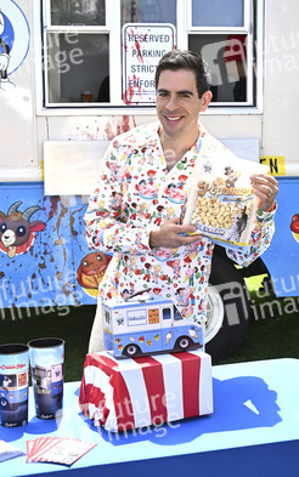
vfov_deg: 36.3
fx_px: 729
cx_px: 153
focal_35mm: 56
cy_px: 239
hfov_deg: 23.2
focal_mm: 54
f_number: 10
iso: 640
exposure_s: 1/320
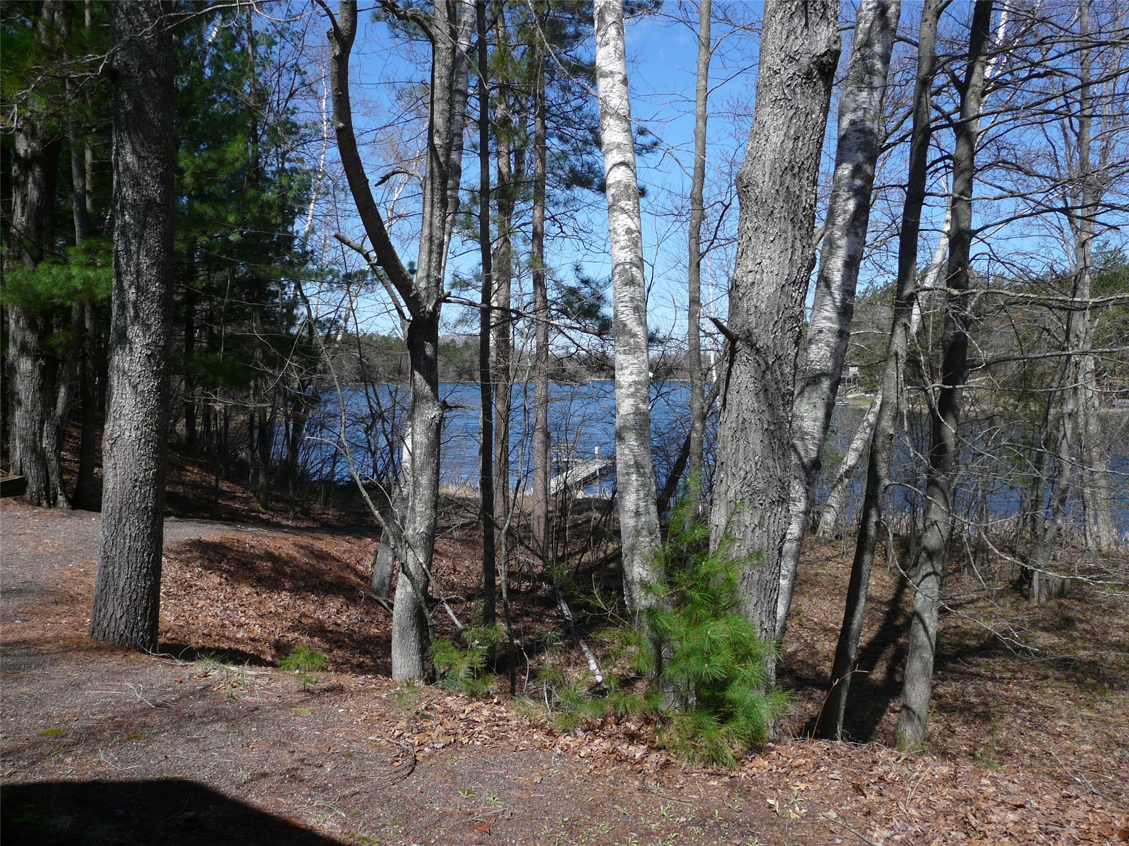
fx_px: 913
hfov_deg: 63.4
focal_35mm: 28
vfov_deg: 49.7
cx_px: 564
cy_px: 423
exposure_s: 1/1000
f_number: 2.8
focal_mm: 4.6
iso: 100
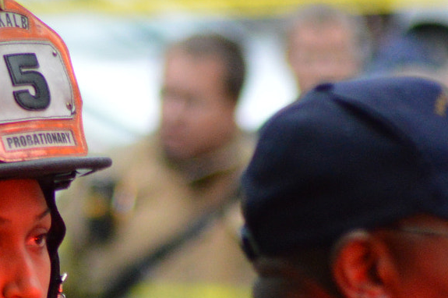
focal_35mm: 918
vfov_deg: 1.5
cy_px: 243
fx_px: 11411
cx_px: 86
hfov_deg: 2.2
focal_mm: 220
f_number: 5
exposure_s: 1/500
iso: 2000
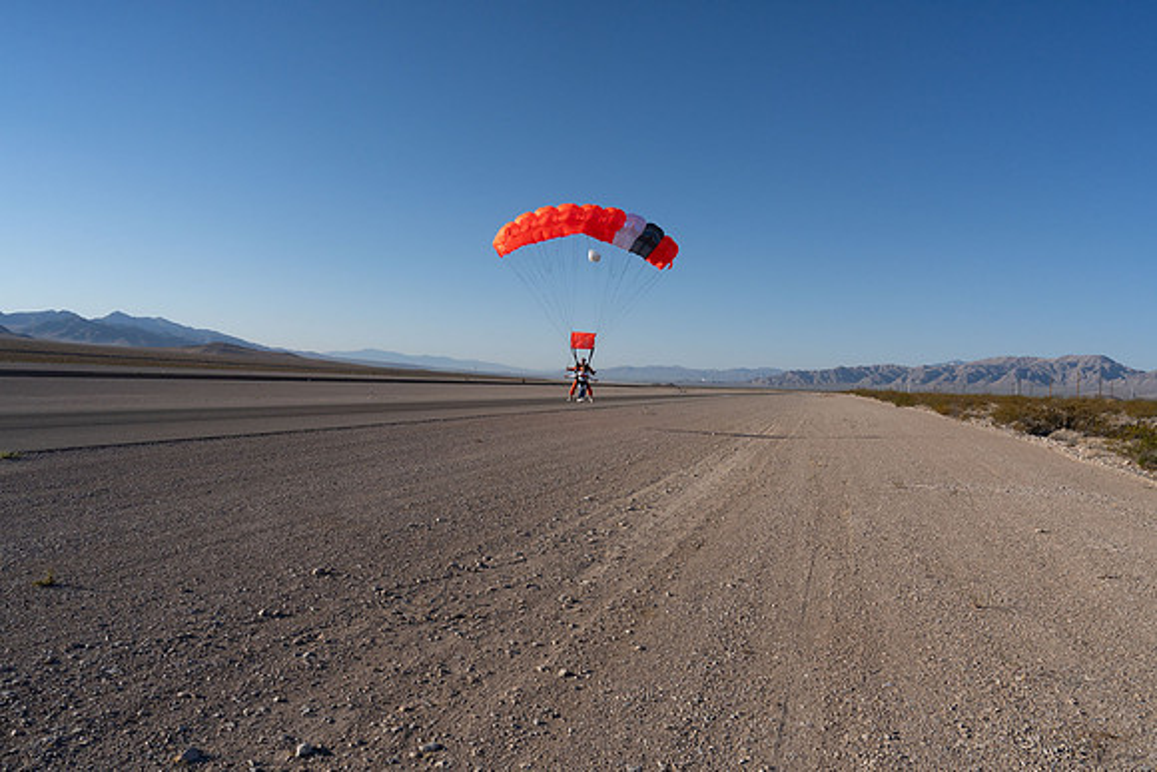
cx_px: 578
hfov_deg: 73.7
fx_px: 771
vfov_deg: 53.2
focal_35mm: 24
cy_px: 386
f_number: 11
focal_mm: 24
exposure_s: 1/2000
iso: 800
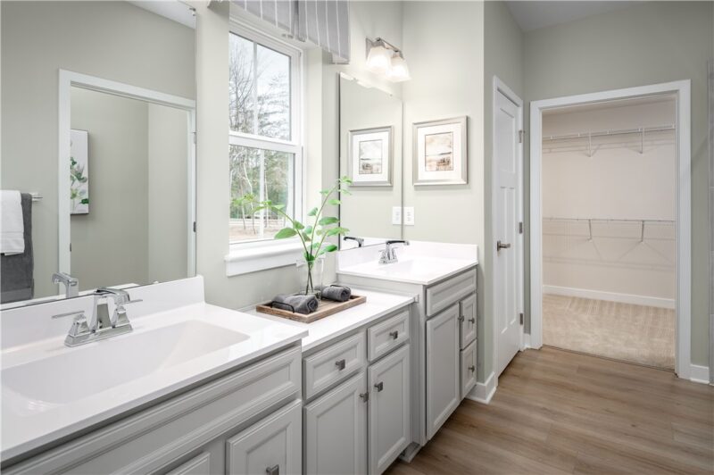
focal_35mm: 19
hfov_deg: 87.0
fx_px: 377
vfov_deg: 64.5
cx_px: 357
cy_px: 238
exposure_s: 1/200
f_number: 7.1
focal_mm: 19
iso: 320
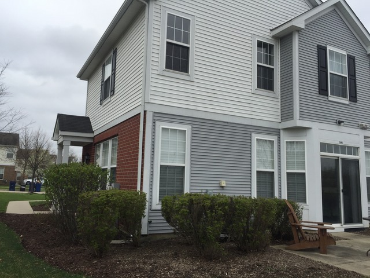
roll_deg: -2.2
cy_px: 139
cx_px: 185
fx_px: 310
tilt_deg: +9.3
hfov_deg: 61.7
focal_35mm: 29
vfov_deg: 48.2
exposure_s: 1/1130
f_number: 2.2
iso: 32
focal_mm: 4.15
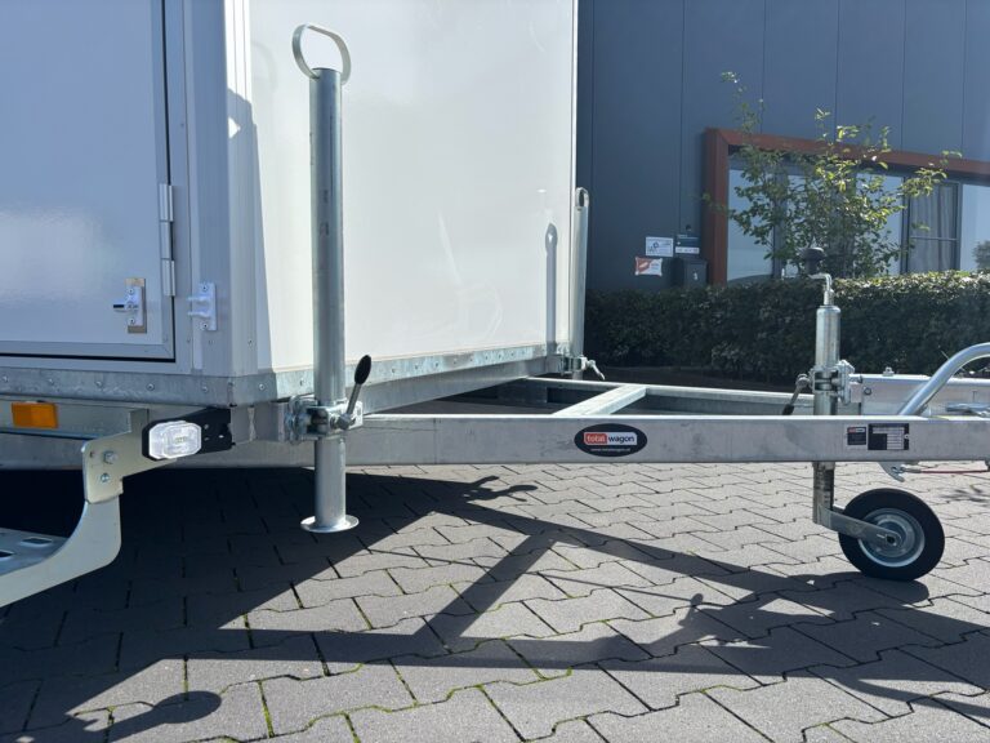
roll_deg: -0.6
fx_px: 744
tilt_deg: -3.7
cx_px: 495
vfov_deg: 53.1
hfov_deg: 67.3
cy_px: 372
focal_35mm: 26
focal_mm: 5.96
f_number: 1.6
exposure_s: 1/3311
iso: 50
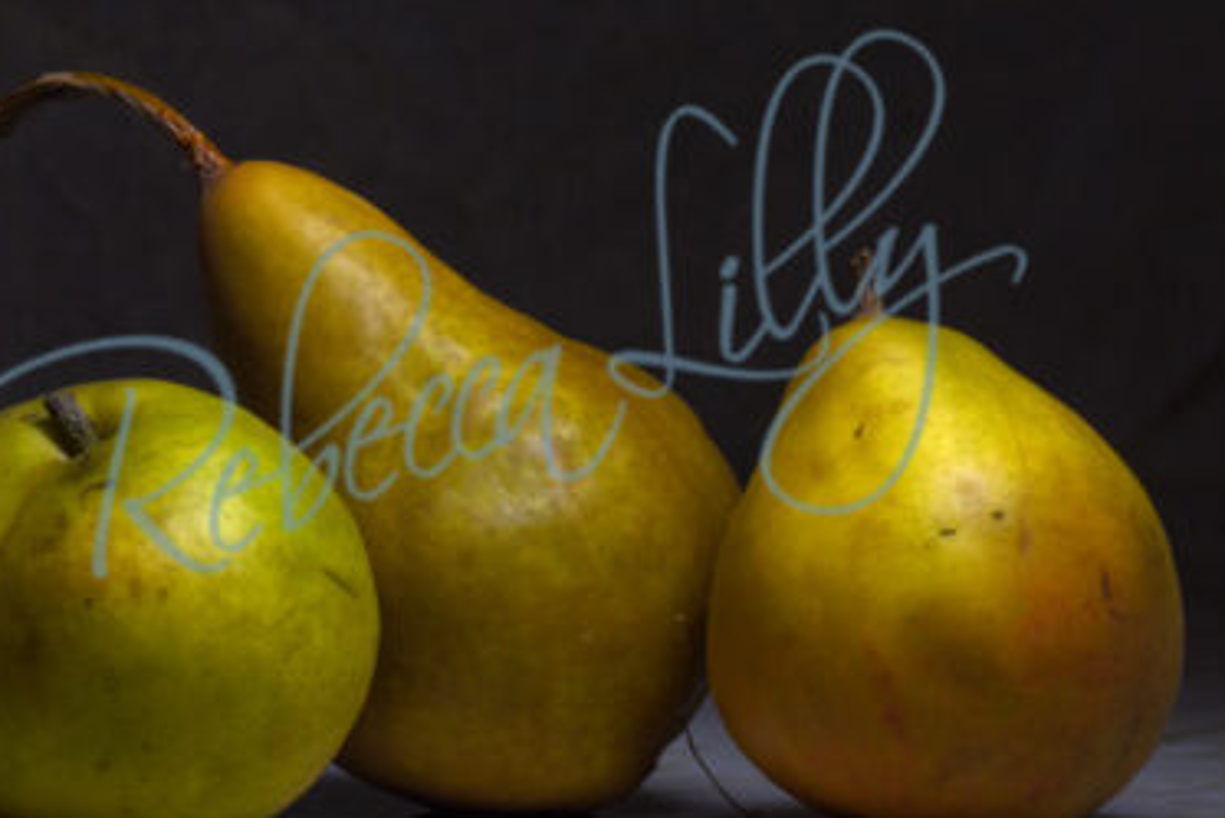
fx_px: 12322
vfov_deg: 3.8
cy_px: 407
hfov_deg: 5.7
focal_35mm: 362
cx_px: 512
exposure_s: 30
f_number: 36
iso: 250
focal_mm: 200
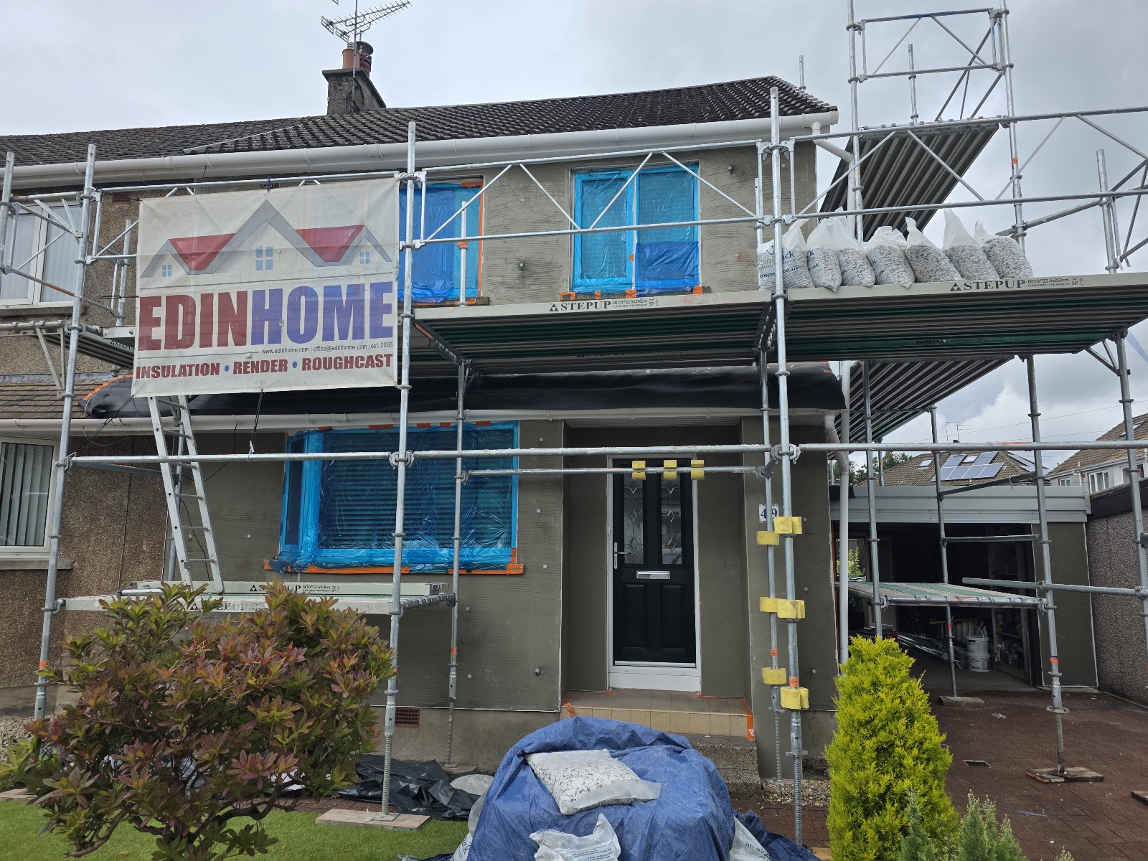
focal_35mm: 23
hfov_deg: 73.9
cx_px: 574
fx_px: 763
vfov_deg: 58.9
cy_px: 430
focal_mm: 6.3
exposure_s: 1/5000
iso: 80
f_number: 1.7
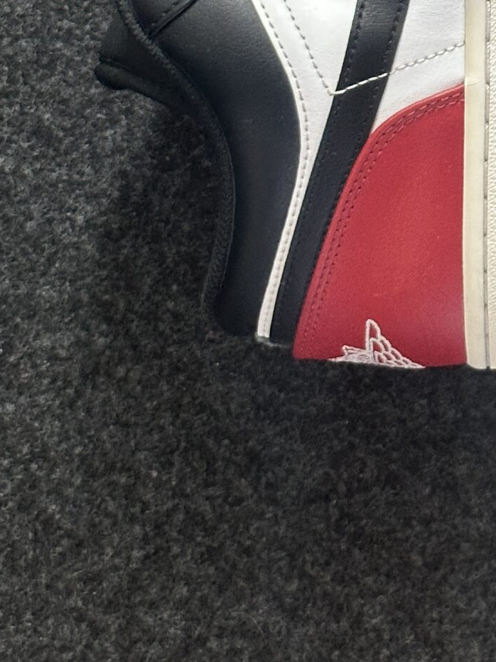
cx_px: 587
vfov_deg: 14.5
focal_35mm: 132
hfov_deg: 11.0
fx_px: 2522
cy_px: -111
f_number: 1.78
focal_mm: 6.86
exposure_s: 1/33
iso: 250
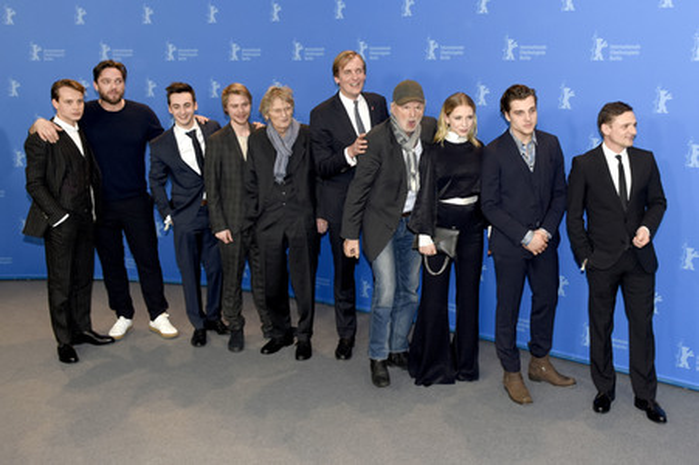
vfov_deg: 43.5
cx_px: 350
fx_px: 582
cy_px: 232
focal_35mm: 30
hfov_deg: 62.0
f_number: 5
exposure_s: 1/200
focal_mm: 20
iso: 640
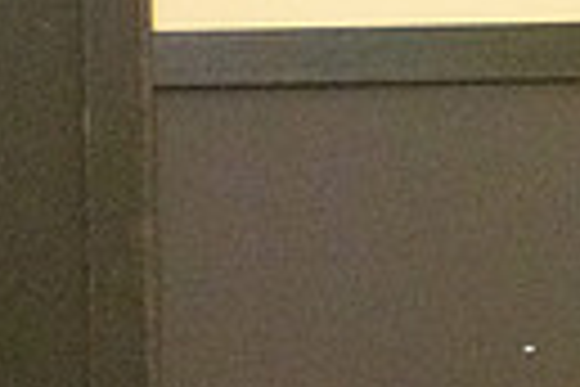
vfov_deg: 2.4
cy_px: 277
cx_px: -373
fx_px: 9424
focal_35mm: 585
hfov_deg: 3.5
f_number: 4.5
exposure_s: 1/1000
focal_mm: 130
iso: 10000
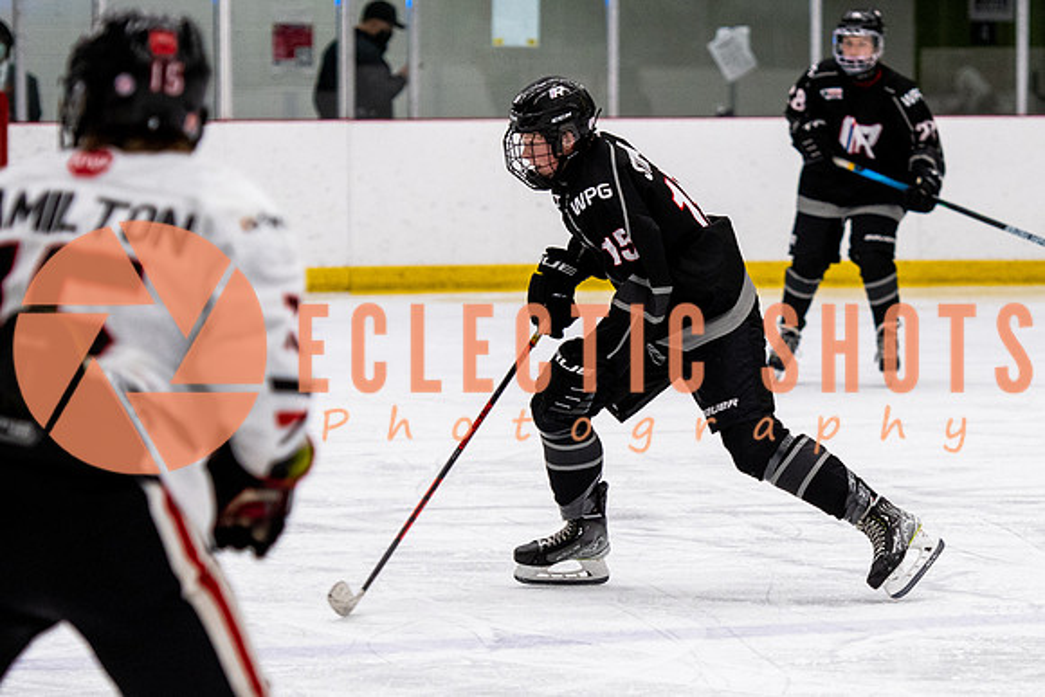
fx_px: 7281
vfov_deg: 5.5
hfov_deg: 8.2
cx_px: 778
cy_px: 375
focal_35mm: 251
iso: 1400
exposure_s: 1/640
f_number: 2.8
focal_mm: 112
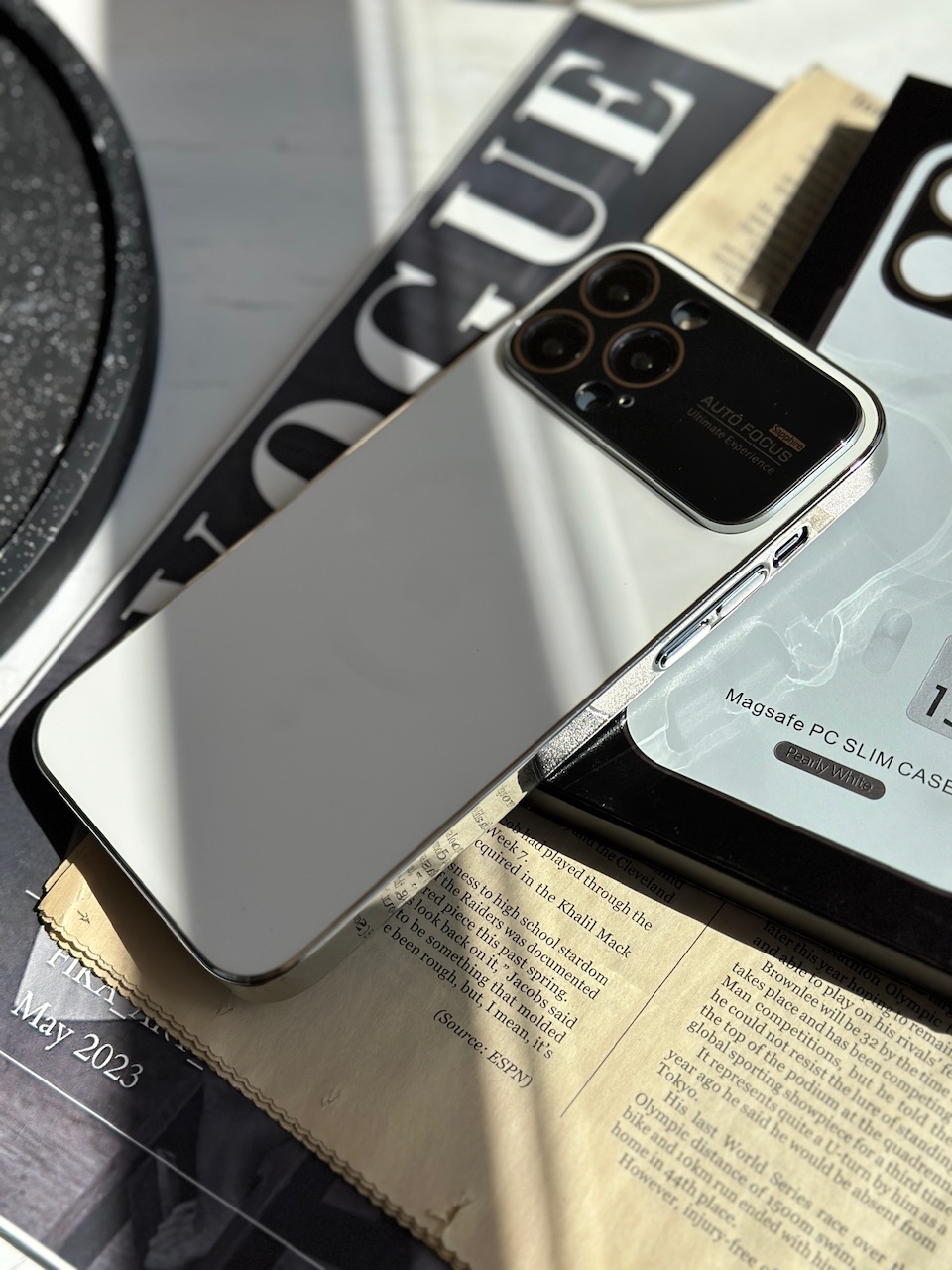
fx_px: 1760
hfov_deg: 30.3
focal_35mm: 48
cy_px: 635
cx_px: 476
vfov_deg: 39.7
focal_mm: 6.86
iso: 100
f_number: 1.78
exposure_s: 1/12048
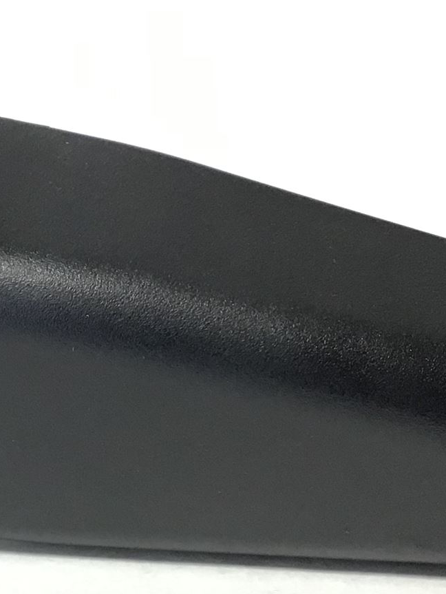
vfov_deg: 23.8
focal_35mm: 82
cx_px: 44
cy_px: 369
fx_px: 1408
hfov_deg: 17.7
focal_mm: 3.3
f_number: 2.4
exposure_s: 1/30
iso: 50
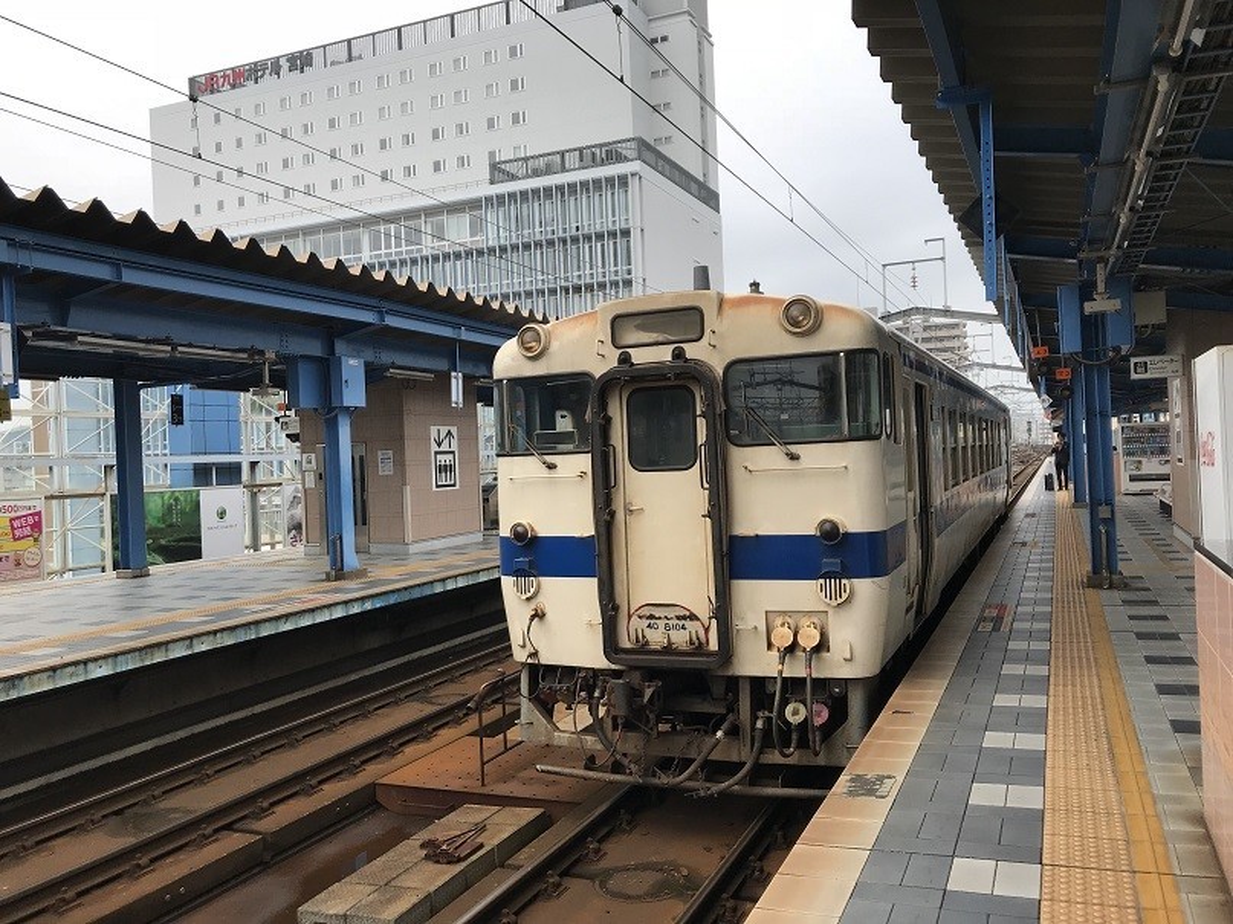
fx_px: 997
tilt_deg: -0.1
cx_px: 616
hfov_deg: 63.5
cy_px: 462
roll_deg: +2.3
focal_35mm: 28
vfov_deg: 49.7
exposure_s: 1/2083
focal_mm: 3.99
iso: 20
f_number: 1.8
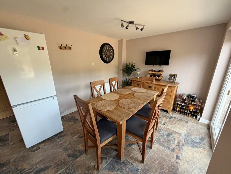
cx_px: 116
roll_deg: +0.7
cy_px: 87
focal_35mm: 14
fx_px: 93
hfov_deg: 102.1
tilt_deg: -16.4
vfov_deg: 85.7
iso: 160
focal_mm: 2.22
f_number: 2.2
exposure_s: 1/121
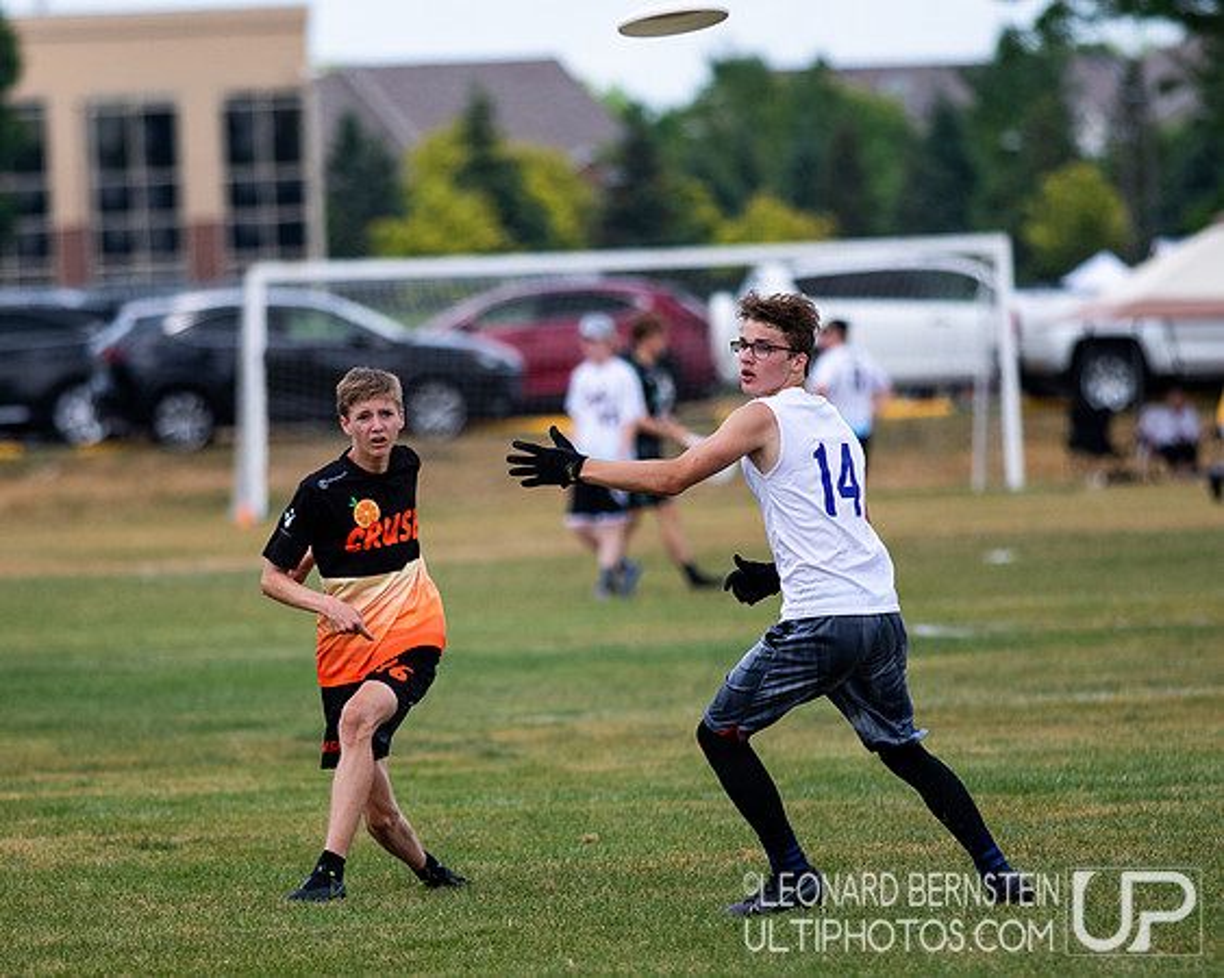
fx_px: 21877
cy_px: 583
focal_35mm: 604
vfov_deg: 2.6
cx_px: 472
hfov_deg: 3.2
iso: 400
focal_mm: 300
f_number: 4
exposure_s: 1/2500
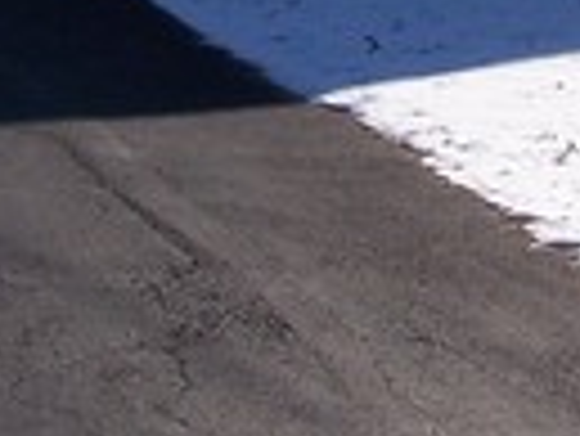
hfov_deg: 10.5
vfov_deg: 7.8
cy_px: -202
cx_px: 414
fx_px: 3153
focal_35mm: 188
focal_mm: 6.3
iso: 80
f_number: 5.6
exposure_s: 1/640
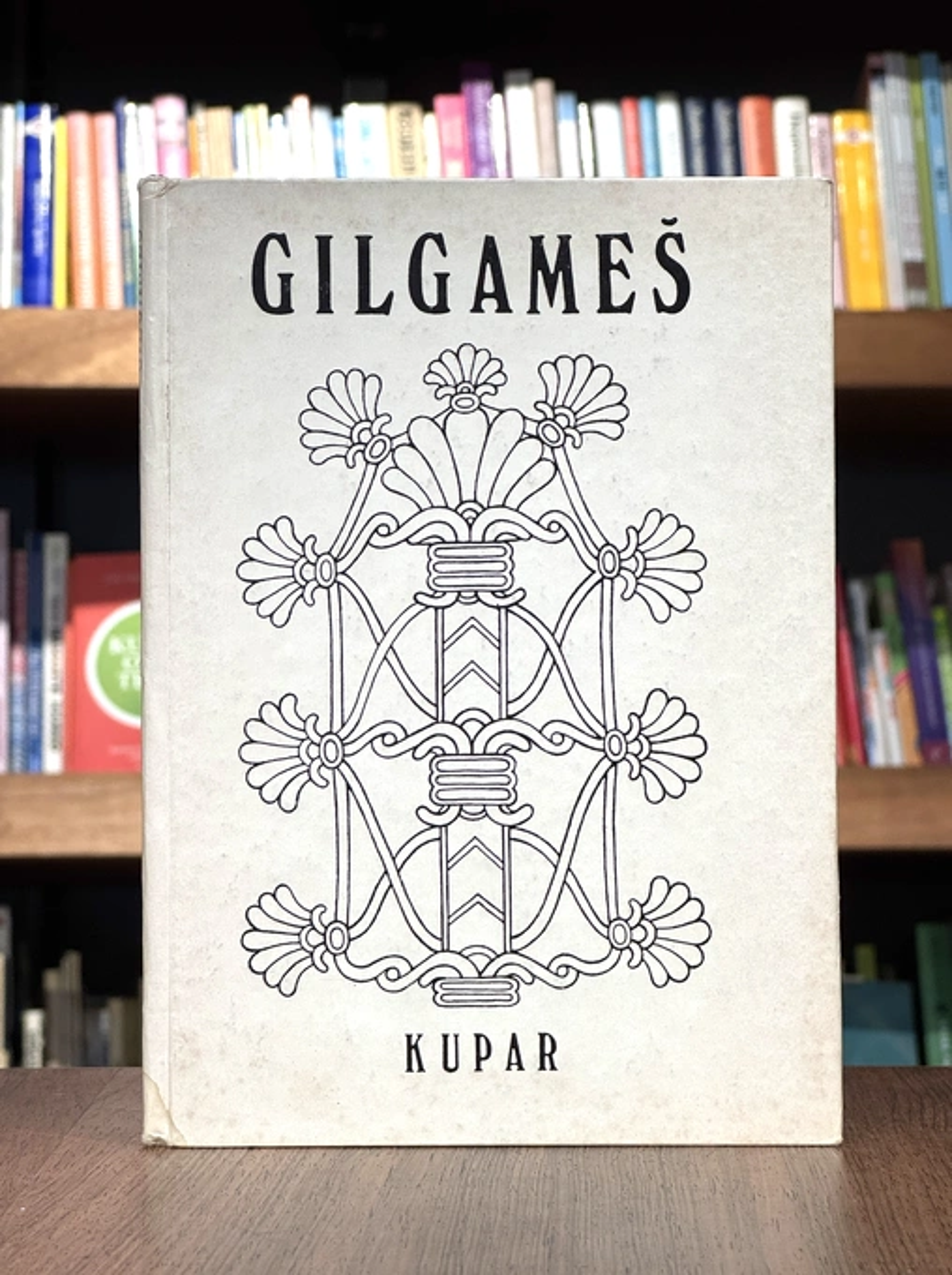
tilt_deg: +0.8
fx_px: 2831
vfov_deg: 25.4
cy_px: 638
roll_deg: -0.2
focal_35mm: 77
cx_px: 476
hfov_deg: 19.1
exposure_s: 1/99
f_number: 2.8
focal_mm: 9
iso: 100
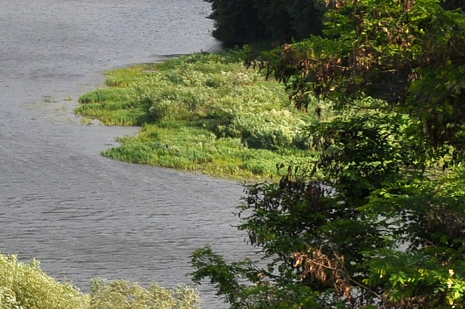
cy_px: -37
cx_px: -658
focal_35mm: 190
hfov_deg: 9.6
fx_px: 2452
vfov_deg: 7.2
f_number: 10
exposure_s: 1/320
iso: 200
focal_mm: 26
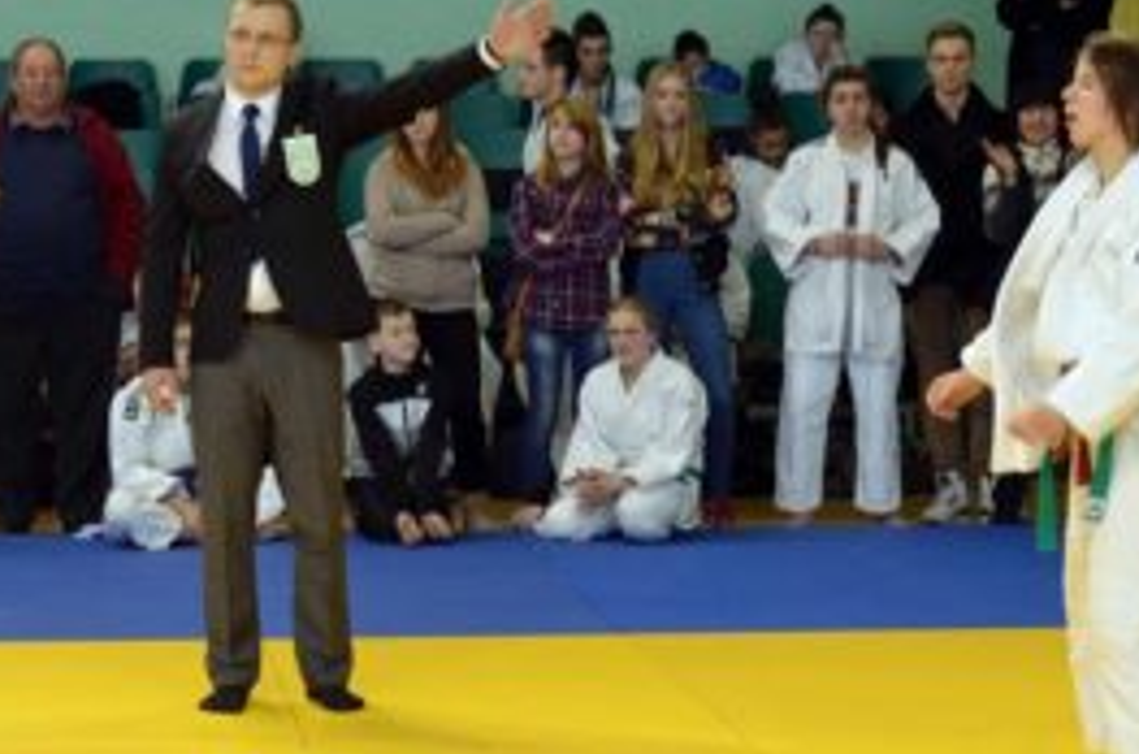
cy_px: 431
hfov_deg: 18.0
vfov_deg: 12.0
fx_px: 3598
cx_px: 433
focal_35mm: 114
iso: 500
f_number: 5
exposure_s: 1/60
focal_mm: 50
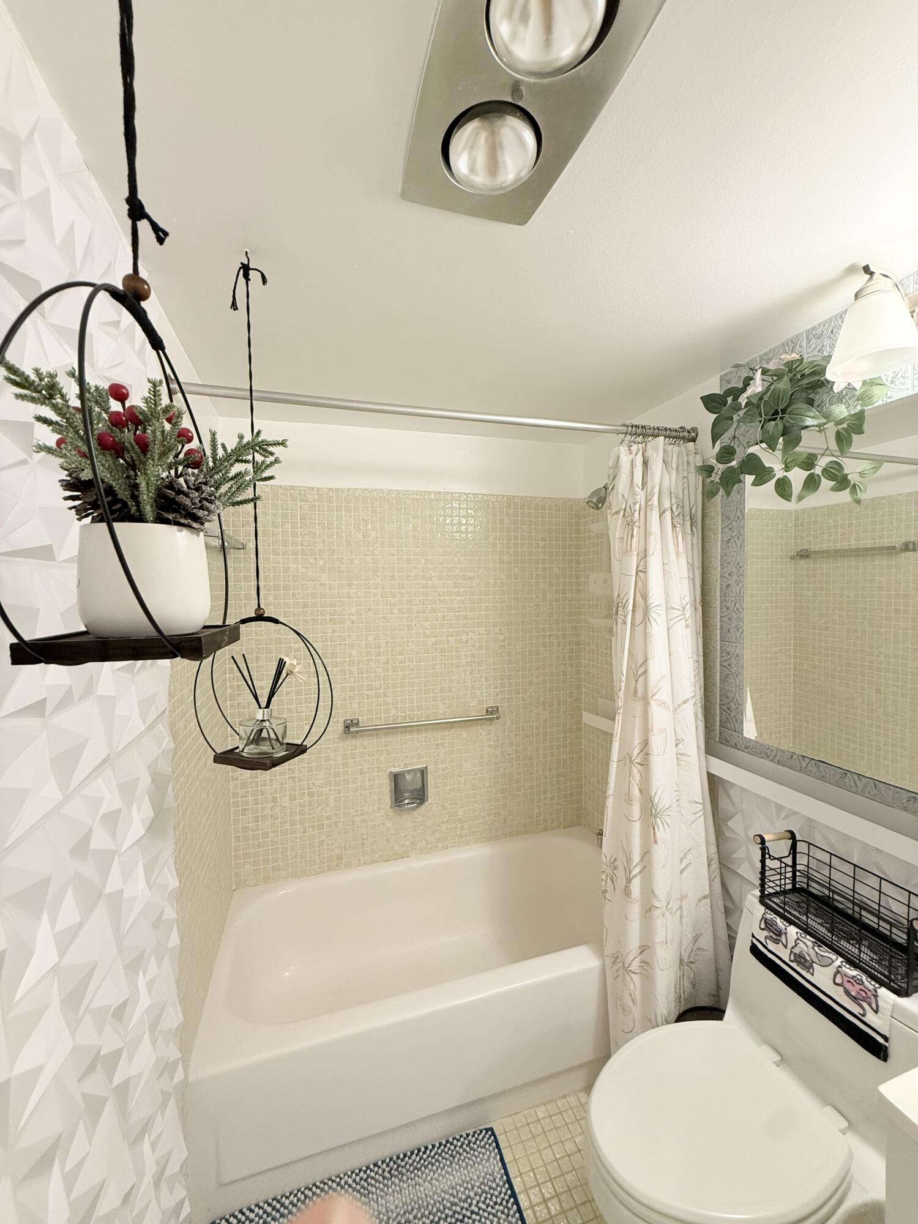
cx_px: 459
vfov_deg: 102.1
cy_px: 612
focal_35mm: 14
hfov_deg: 85.7
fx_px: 495
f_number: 2.2
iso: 200
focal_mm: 2.22
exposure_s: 1/60
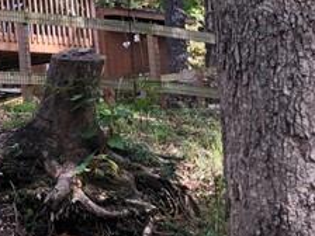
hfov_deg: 13.6
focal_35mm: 128
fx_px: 1165
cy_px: -3
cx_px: -267
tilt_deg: +11.4
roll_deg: +1.4
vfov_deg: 11.5
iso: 20
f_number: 1.8
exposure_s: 1/133
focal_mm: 3.99
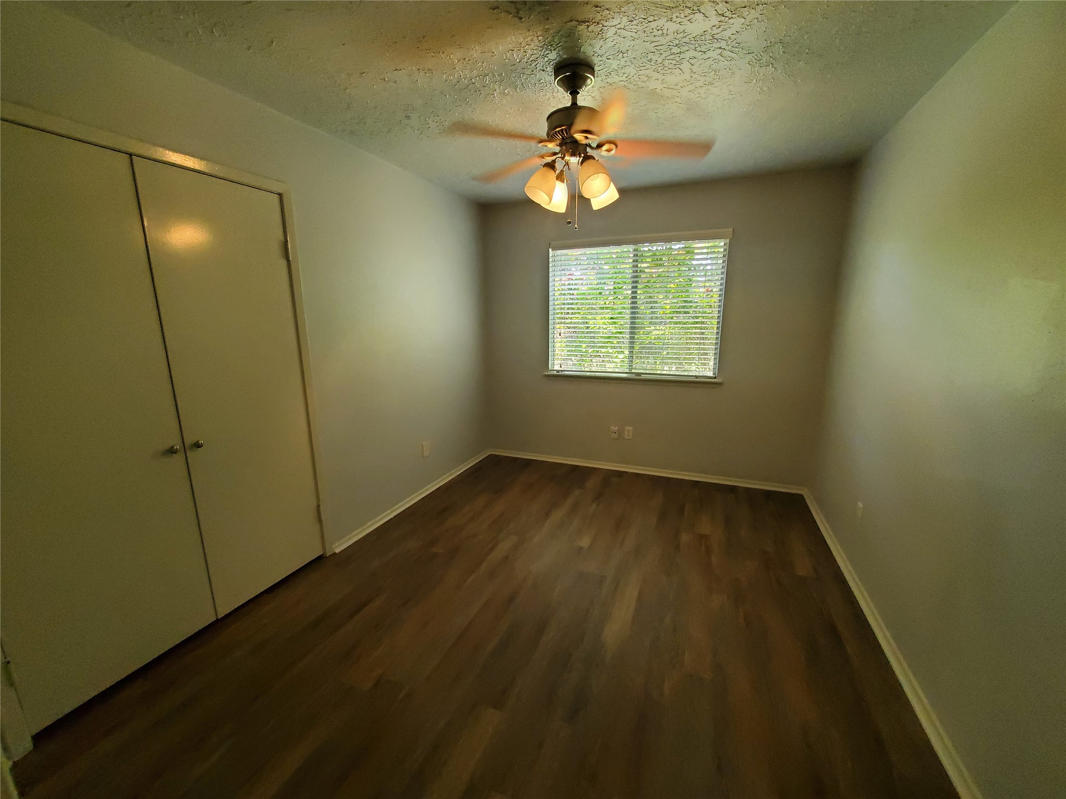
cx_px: 533
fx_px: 400
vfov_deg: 89.9
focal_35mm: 13
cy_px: 400
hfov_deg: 106.2
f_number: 2.2
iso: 400
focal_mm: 1.8
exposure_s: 1/60
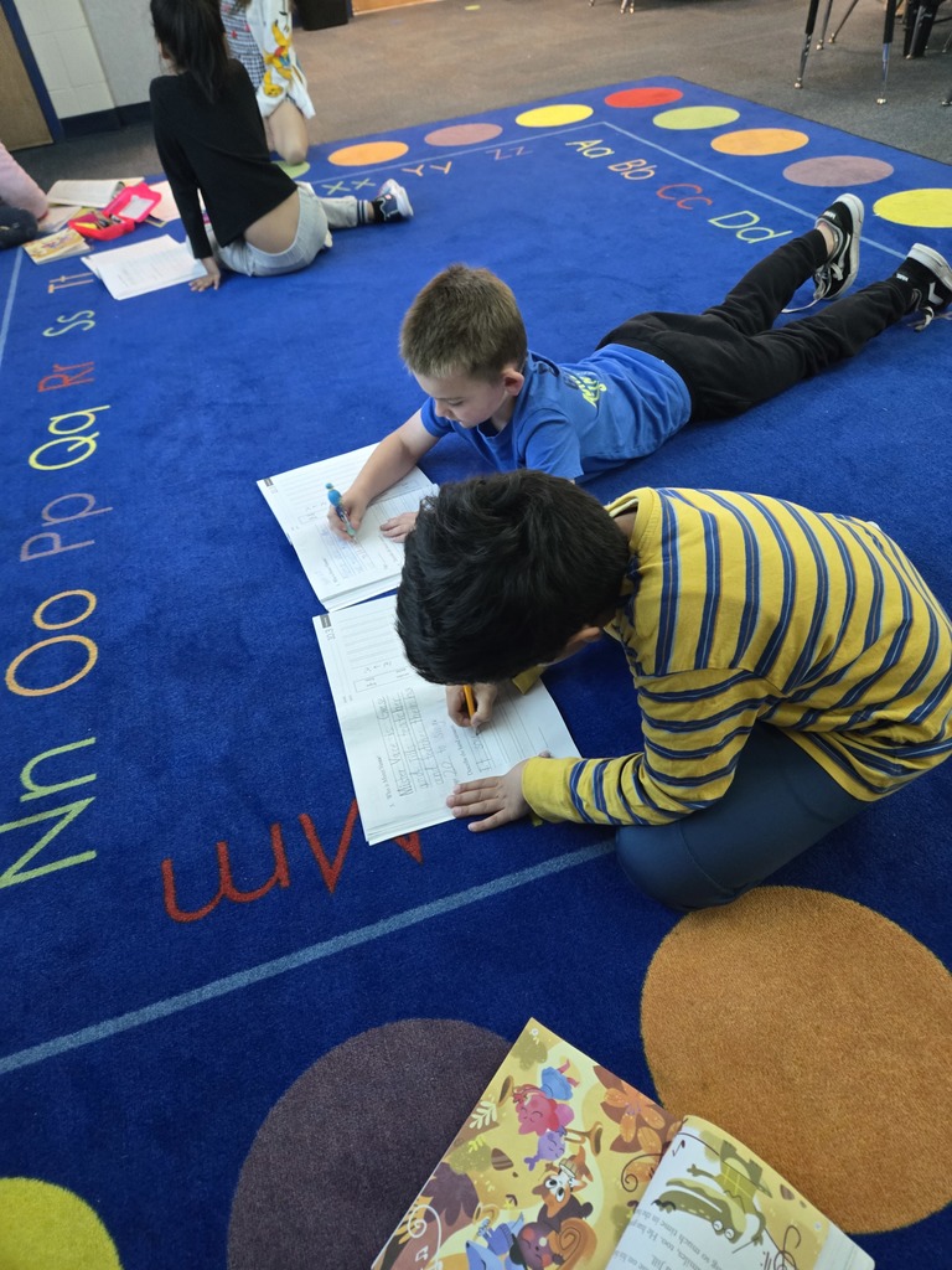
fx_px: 843
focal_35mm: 23
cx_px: 476
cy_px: 635
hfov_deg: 58.9
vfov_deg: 73.9
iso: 800
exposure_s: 1/60
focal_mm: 5.4
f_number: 1.8
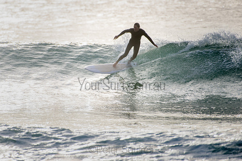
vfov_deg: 2.2
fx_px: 4124
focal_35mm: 613
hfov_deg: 3.4
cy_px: 66
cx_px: 94
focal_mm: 500
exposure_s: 1/2000
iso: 200
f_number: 5.6
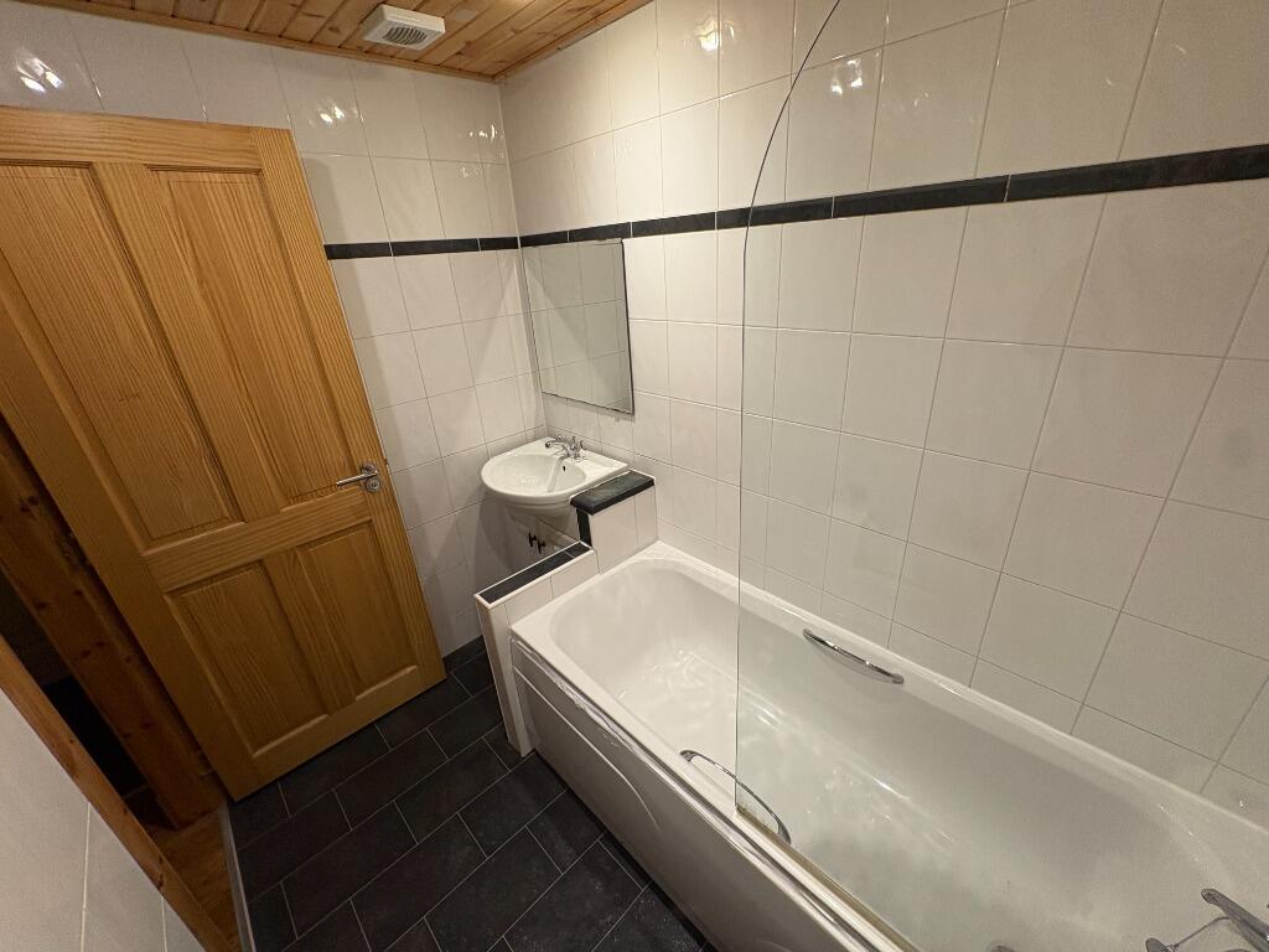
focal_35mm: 14
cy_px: 476
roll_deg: +4.3
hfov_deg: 102.1
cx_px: 634
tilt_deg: -21.8
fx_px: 513
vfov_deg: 85.7
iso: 160
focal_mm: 2.22
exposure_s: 1/50
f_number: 2.2
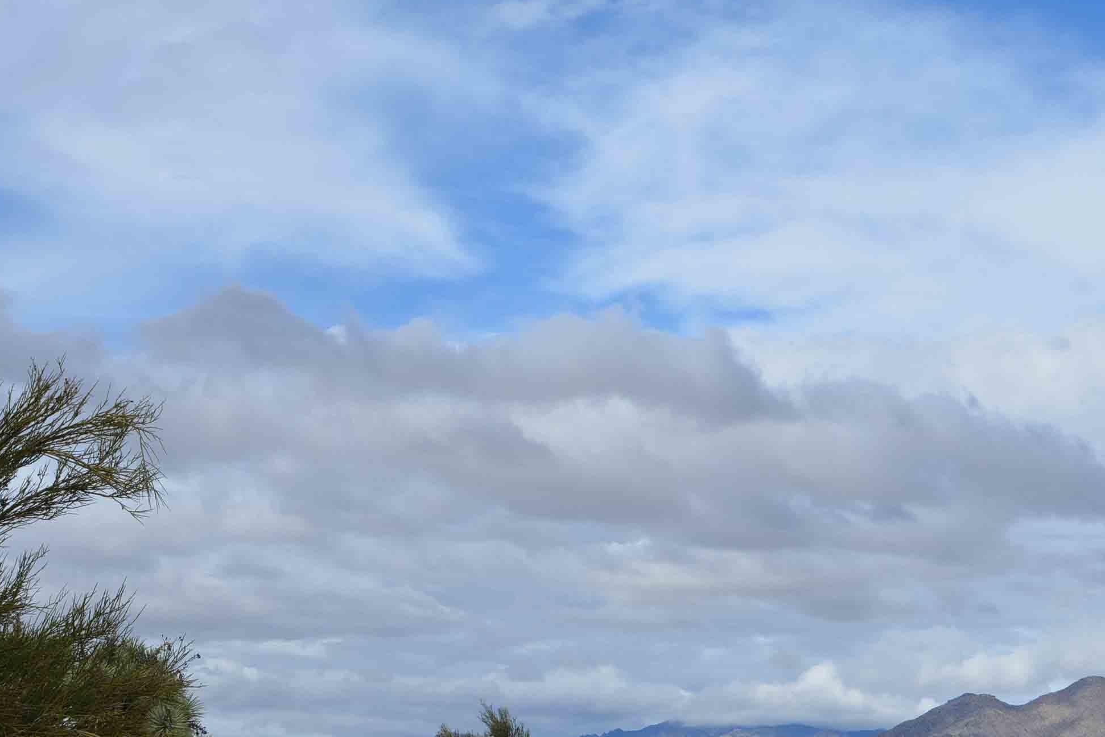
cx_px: 418
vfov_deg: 18.3
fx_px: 2271
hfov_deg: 27.3
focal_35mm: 74
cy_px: 537
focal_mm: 32
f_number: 9
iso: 100
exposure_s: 1/320
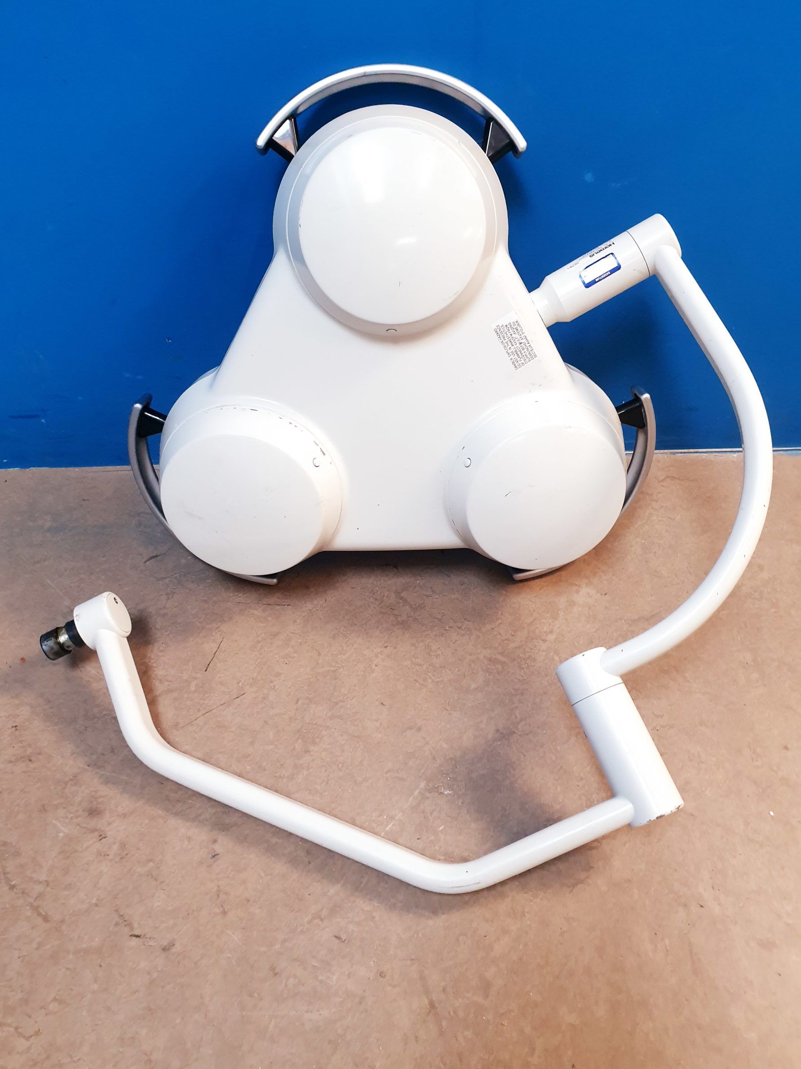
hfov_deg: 49.7
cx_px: 403
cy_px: 508
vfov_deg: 63.4
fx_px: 864
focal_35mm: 28
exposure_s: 1/50
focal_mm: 4.3
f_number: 2.4
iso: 250
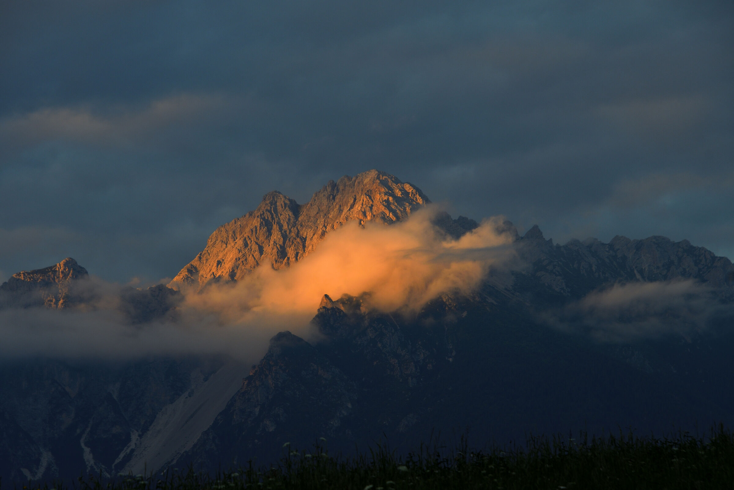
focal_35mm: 218
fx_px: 4434
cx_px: 367
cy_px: 245
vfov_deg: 6.3
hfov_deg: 9.5
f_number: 8
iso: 100
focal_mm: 145
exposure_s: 1/100
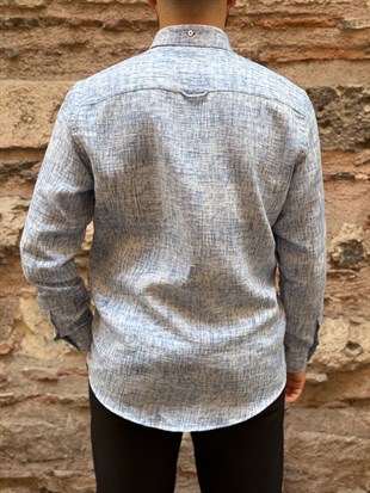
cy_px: 246
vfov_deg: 39.6
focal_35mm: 48
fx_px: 684
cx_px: 185
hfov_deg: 30.3
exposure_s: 1/302
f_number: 1.78
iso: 64
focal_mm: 6.76
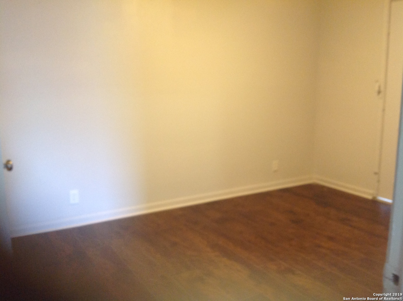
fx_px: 407
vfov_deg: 40.6
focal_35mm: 35
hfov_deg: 52.7
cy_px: 150
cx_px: 202
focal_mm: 4.28
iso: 200
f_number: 2.4
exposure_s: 1/15
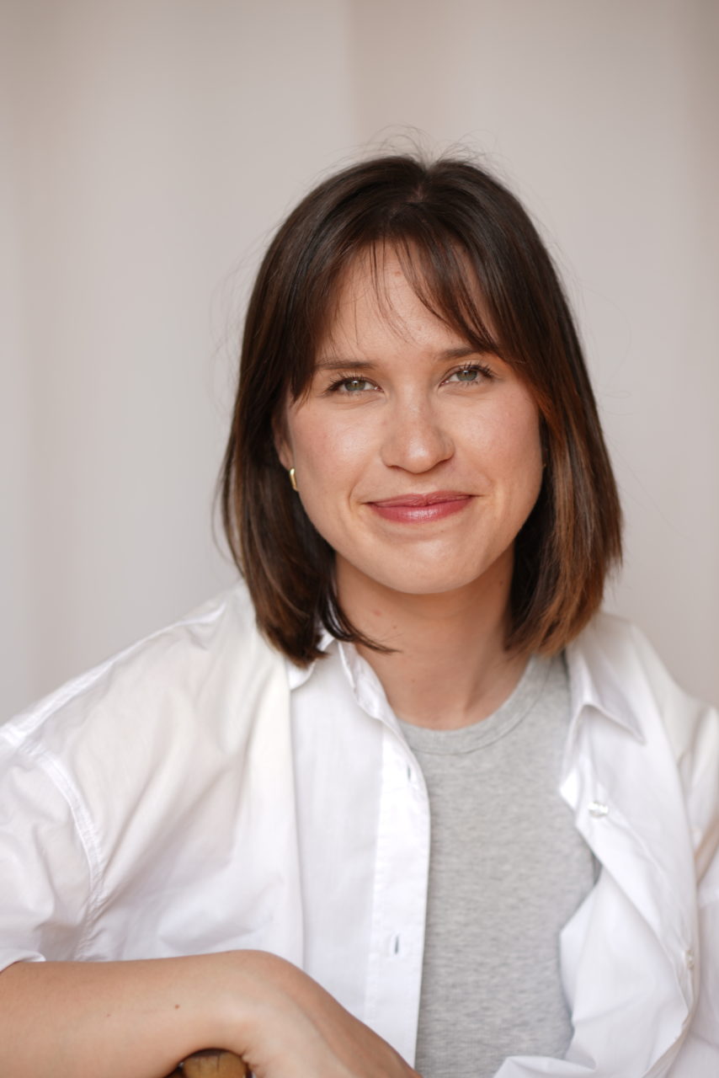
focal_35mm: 75
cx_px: 360
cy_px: 539
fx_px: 2245
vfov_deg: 27.0
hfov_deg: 18.2
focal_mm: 50
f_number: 2.2
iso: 50
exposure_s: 1/125
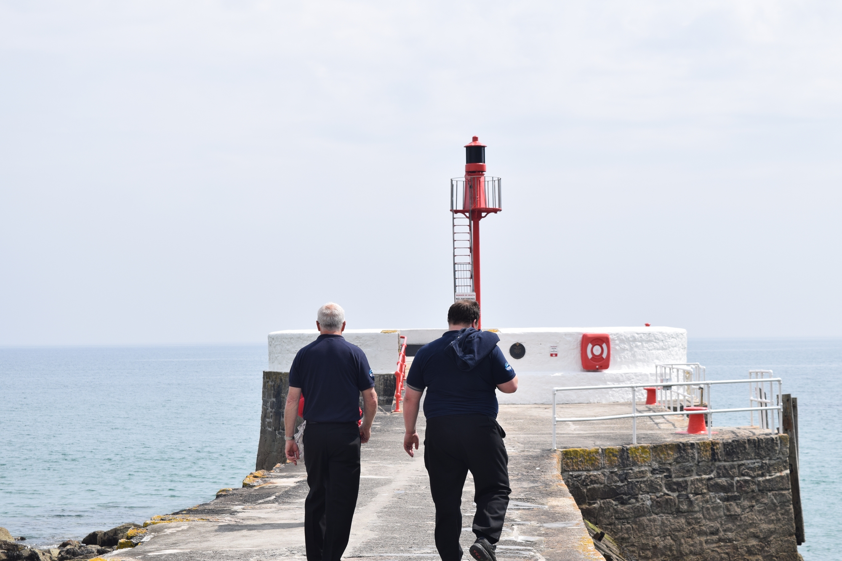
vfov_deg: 16.6
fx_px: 1929
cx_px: 421
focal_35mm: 82
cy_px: 280
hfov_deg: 24.6
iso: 200
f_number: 10
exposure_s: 1/400
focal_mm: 55
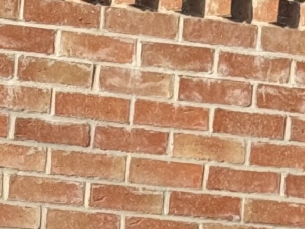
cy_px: 745
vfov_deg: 4.3
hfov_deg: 5.9
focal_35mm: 334
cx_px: -161
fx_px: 2945
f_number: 1.78
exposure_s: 1/2088
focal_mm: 6.76
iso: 64
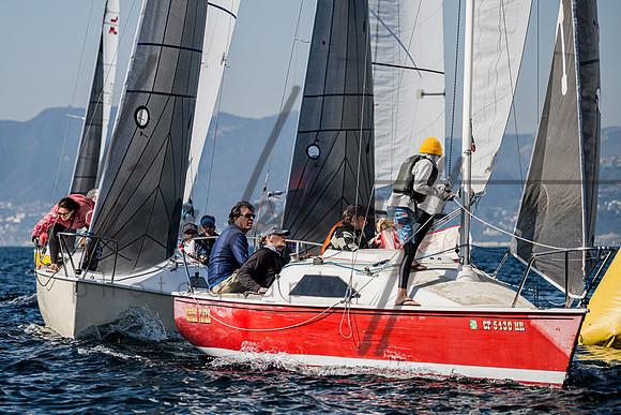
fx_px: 3591
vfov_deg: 6.6
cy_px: 205
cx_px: 245
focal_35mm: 208
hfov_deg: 9.9
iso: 400
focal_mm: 165
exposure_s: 1/5000
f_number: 4.8
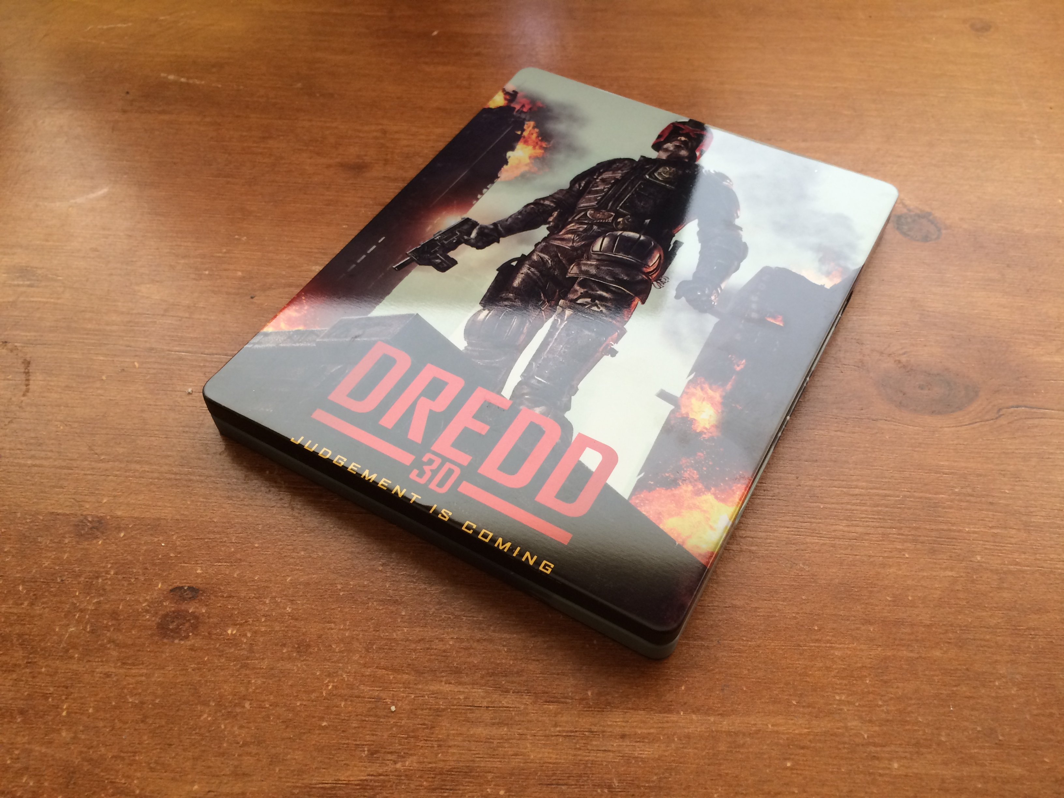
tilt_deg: -53.2
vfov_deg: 48.2
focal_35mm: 29
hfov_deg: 61.7
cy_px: 399
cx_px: 532
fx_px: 891
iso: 40
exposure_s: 1/30
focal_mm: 4.15
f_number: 2.2
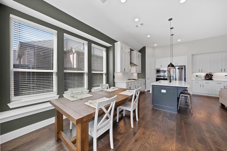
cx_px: 114
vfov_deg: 90.1
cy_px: 76
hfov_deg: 112.6
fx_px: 76
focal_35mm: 12
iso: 640
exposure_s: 1/40
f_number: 9
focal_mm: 12
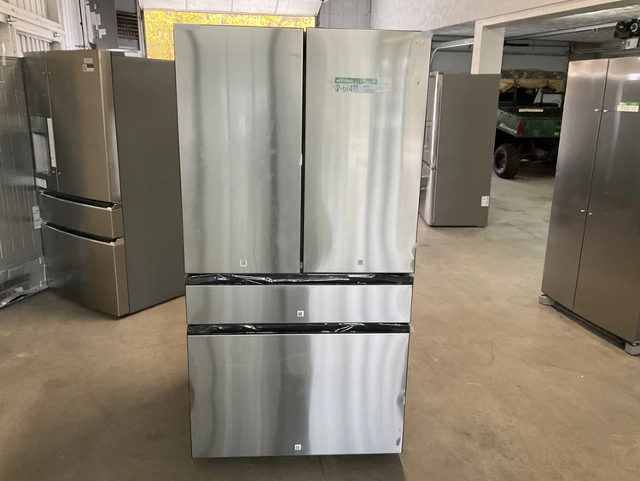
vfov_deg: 48.3
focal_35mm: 29
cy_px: 240
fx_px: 536
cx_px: 320
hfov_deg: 61.6
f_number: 1.8
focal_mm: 3
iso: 200
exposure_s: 1/60
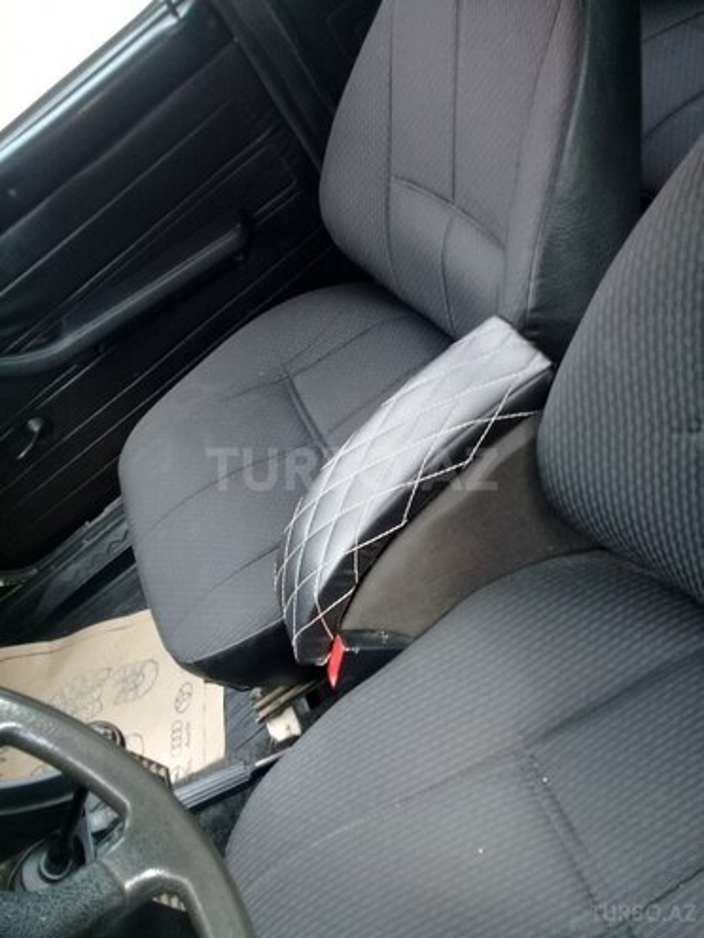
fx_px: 841
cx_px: 352
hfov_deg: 45.4
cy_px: 469
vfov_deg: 58.4
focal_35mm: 31
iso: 64
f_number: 2.2
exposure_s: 1/50
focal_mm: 3.3
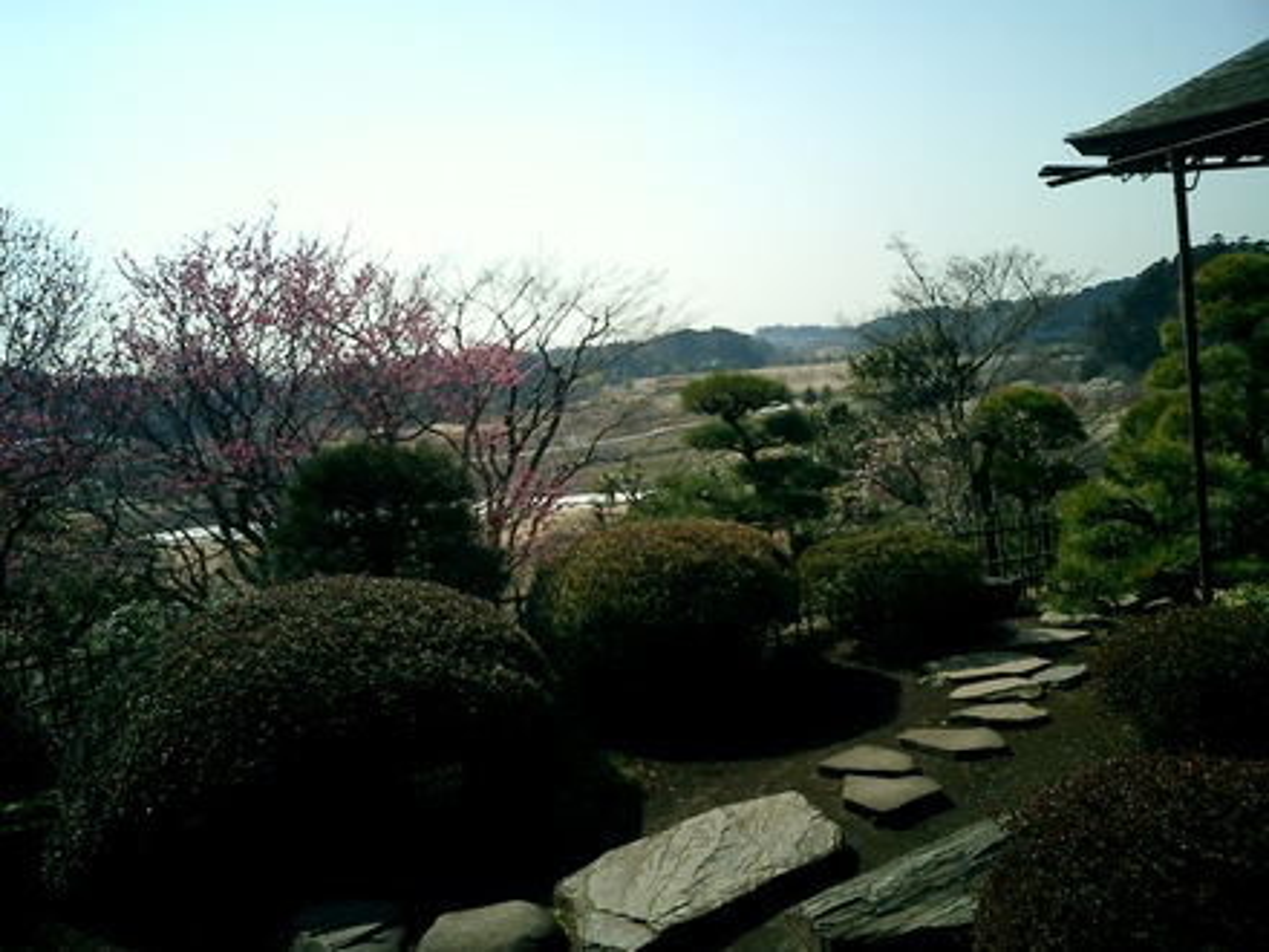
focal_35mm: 36
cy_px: 476
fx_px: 1320
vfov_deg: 39.7
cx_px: 634
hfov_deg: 51.4
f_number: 3.2
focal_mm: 7.5
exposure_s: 1/2000
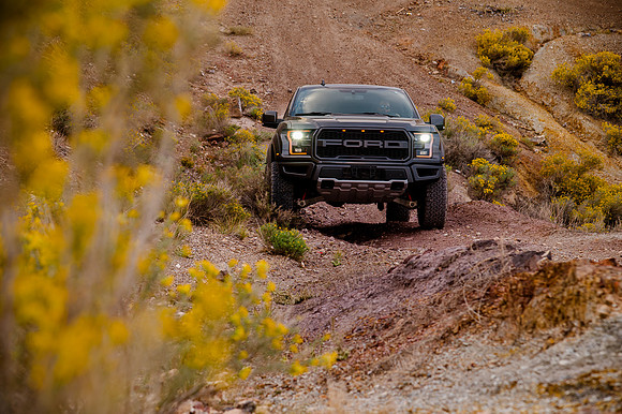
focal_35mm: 85
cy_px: 207
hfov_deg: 23.9
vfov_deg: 16.1
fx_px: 1468
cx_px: 311
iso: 200
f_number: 5.6
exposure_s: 1/125
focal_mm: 85
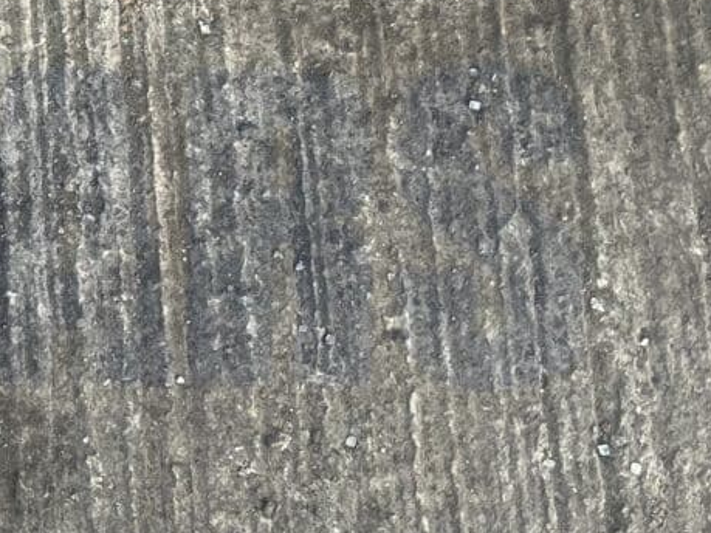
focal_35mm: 116
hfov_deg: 15.9
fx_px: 2382
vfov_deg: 12.4
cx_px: -274
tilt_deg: -75.7
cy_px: -122
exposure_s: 1/129
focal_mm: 5.1
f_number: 1.6
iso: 32
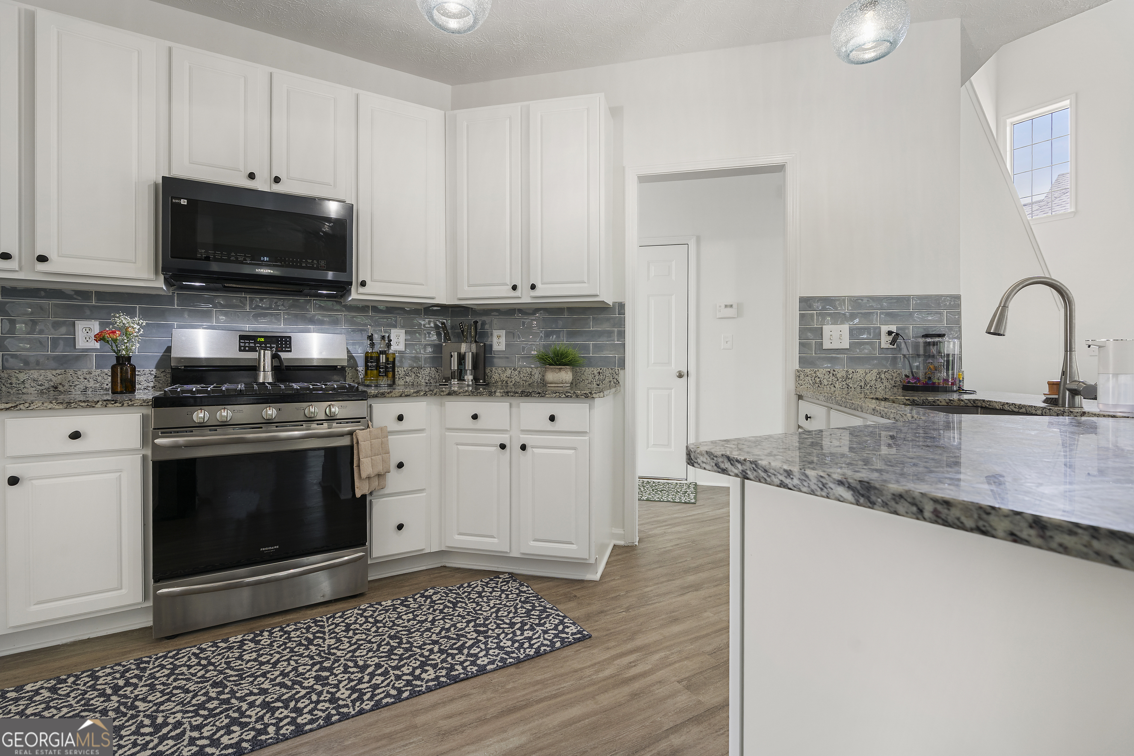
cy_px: 378
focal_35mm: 16
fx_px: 504
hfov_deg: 96.7
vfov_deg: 73.8
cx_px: 567
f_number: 7.1
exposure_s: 1/8
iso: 160
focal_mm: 16
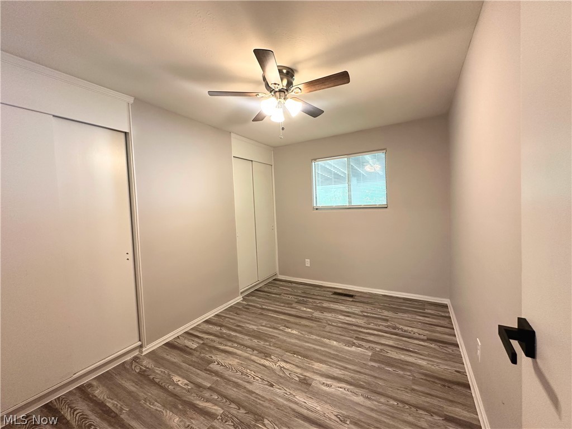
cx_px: 286
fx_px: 231
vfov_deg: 85.7
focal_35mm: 14
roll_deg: +2.3
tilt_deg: -3.2
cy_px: 214
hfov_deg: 102.1
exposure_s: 1/60
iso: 160
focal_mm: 2.22
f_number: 2.2
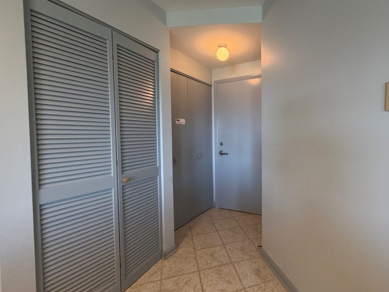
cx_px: 234
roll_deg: +0.2
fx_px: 191
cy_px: 140
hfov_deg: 89.8
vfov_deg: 74.7
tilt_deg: -1.2
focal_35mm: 17
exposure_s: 1/60
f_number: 2.2
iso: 200
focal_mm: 2.22
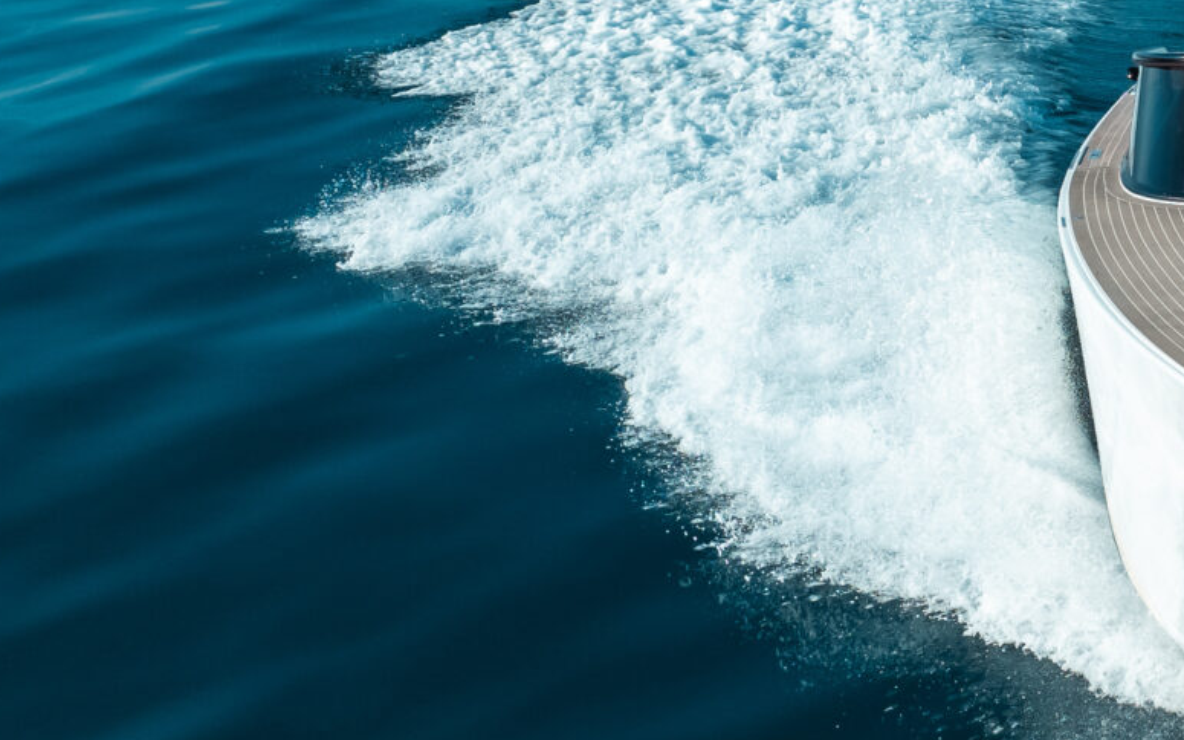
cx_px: 1321
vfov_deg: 15.4
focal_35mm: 84
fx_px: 2710
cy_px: 117
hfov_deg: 23.1
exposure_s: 1/2500
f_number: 2.8
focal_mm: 12.29
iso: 120
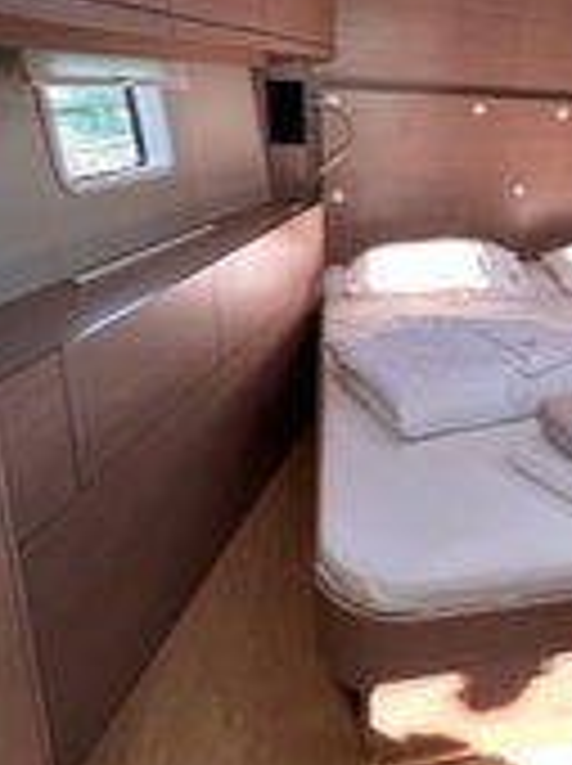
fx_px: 729
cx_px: 527
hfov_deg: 39.4
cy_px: 306
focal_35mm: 33
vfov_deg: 55.0
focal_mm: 2.22
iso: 100
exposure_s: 1/99
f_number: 2.2
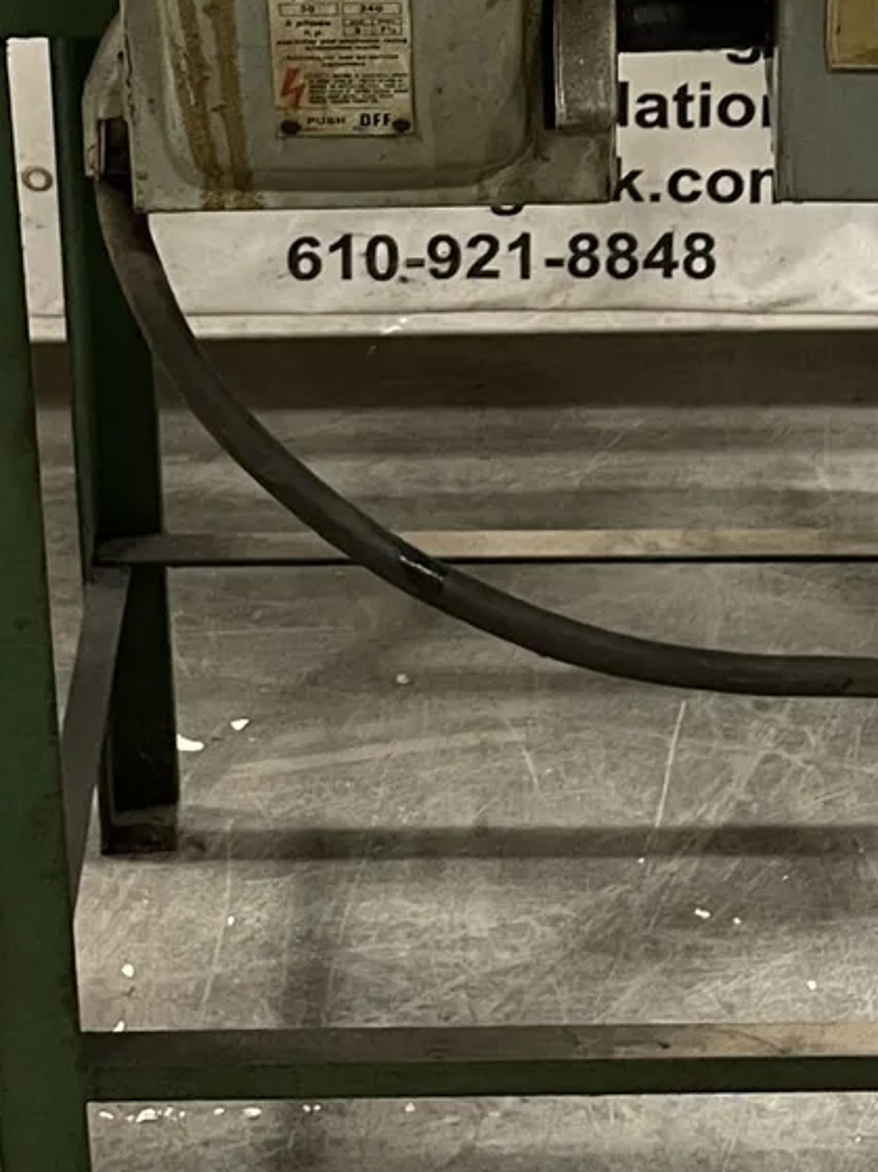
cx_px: 593
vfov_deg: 19.7
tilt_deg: -23.1
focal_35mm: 93
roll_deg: +1.0
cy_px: -281
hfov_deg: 15.8
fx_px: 3146
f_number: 1.6
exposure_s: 1/40
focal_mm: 4.2
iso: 400
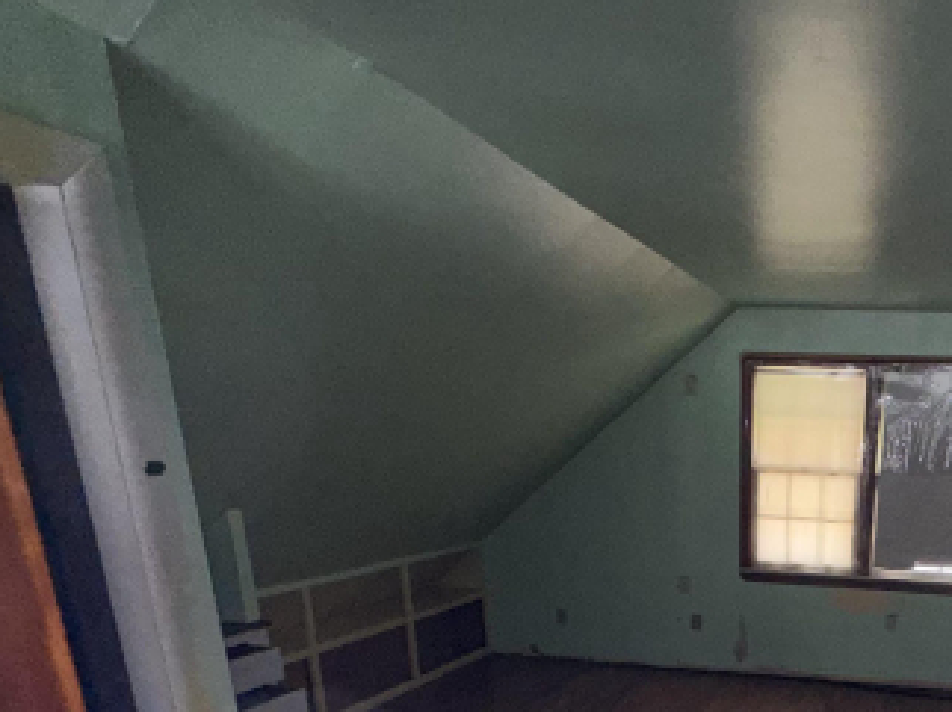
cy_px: 691
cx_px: 829
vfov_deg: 42.4
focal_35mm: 29
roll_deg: -3.1
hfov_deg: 54.9
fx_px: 797
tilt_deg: -17.8
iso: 200
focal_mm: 2.22
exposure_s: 1/53
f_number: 2.2
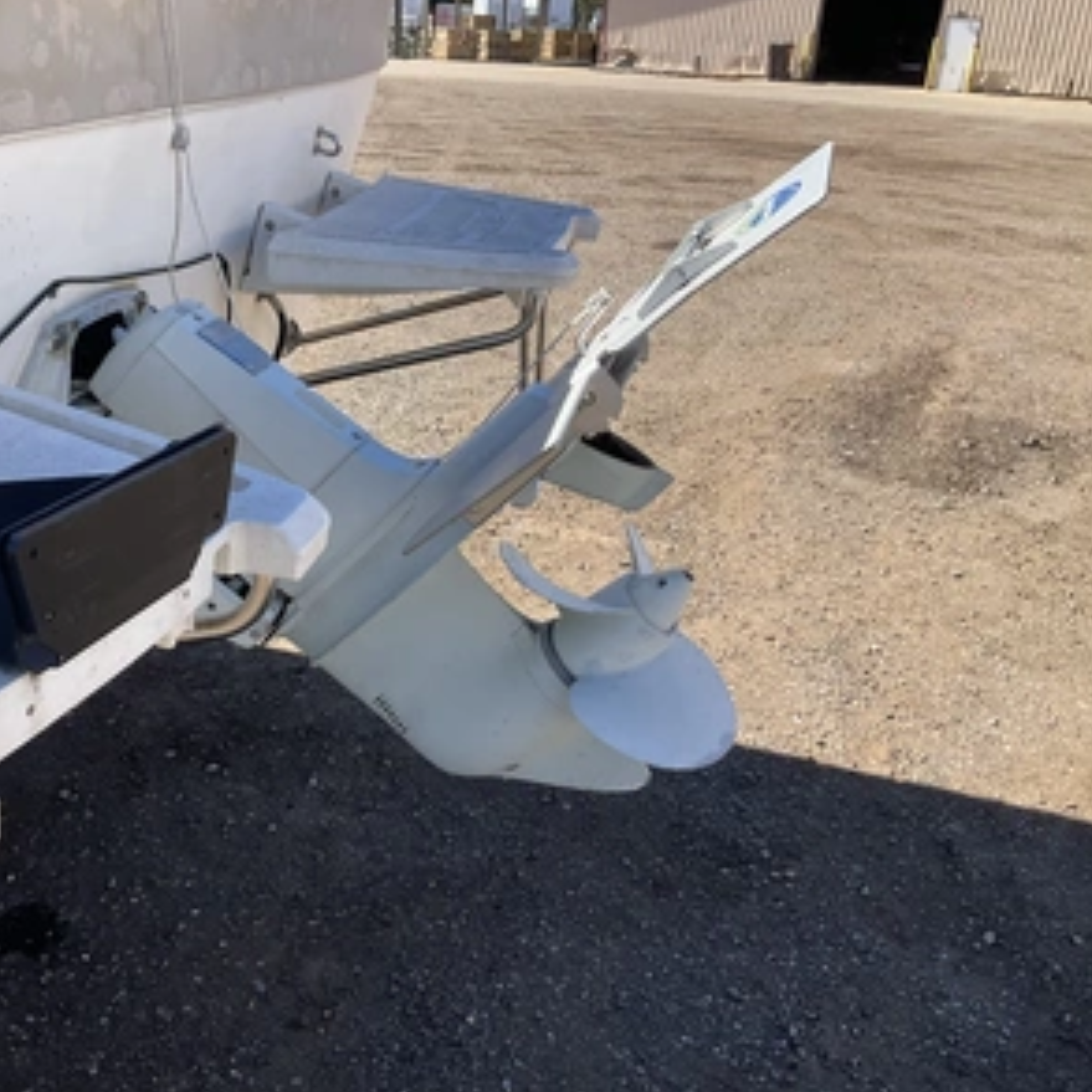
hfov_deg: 46.8
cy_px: 552
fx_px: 1249
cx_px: 414
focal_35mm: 35
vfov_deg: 47.2
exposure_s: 1/842
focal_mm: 3
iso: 25
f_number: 1.8
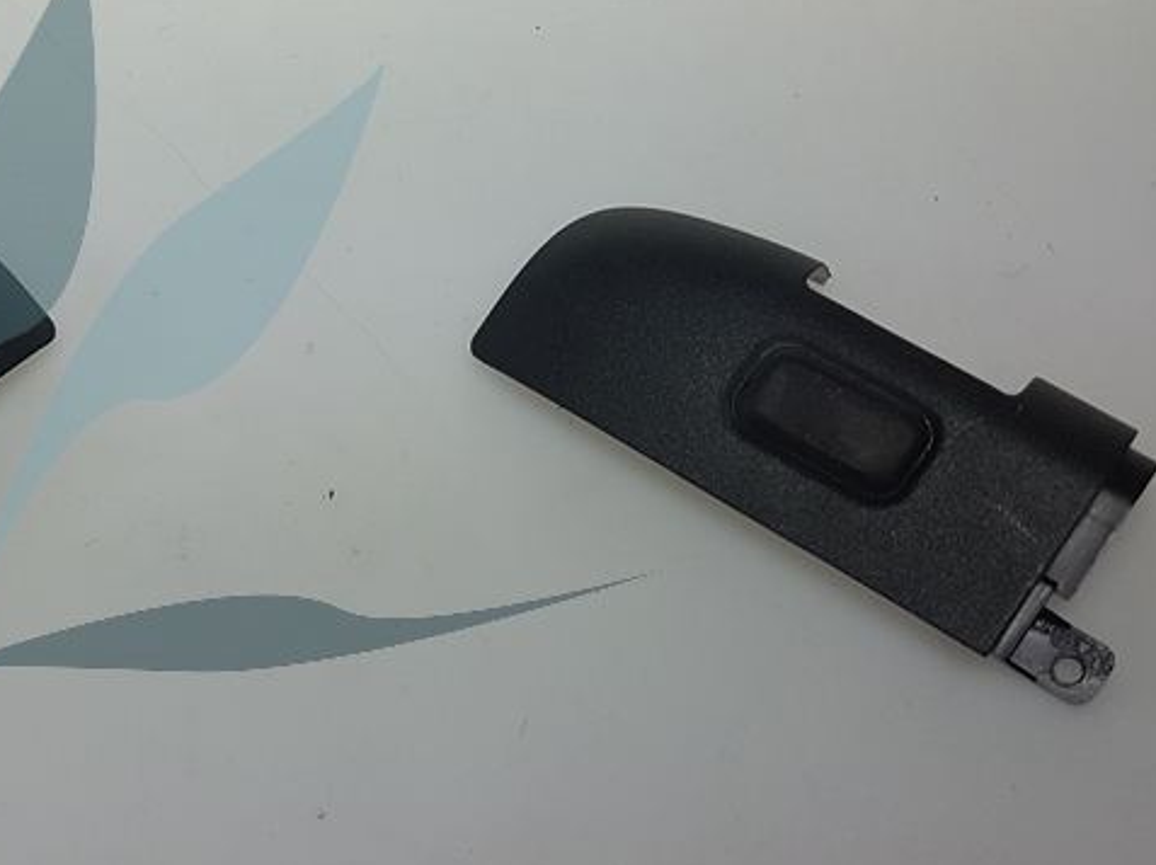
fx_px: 1835
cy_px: 361
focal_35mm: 55
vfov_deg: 26.5
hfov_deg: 33.6
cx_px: 182
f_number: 1.7
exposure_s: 1/162
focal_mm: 4.2
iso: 40
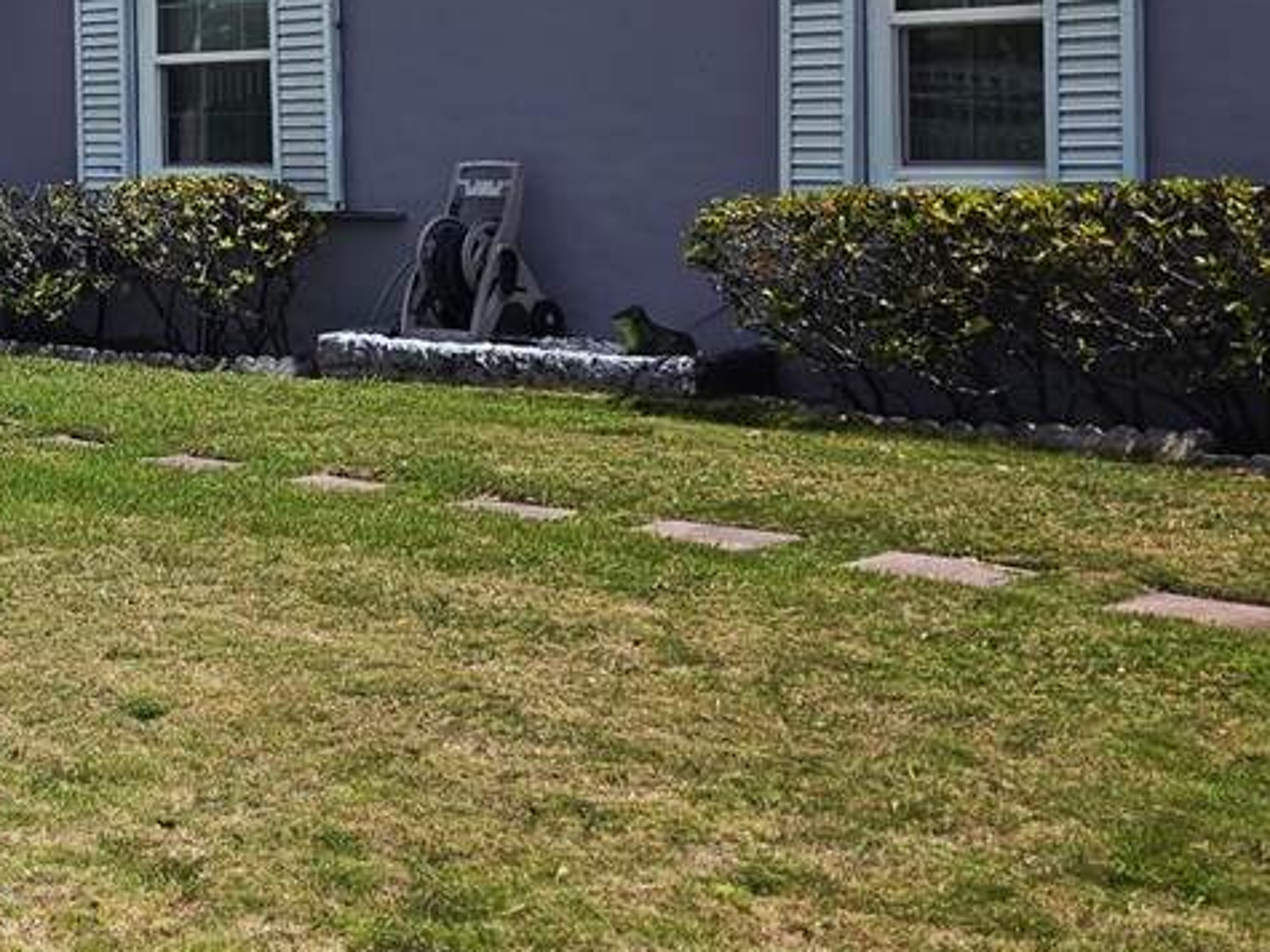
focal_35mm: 62
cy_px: 201
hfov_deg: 26.9
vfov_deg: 23.3
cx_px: -332
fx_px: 2274
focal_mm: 6.3
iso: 12
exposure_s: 1/1453
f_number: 1.7
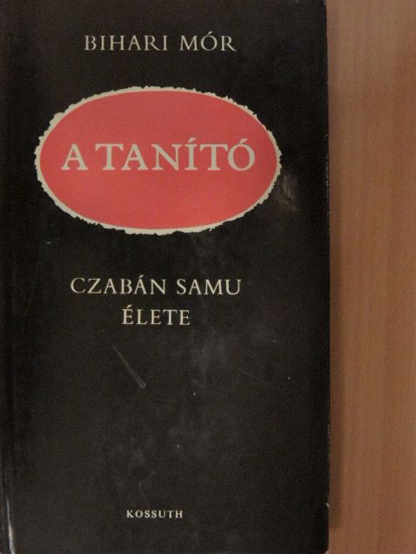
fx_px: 753
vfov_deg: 40.4
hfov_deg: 30.9
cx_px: 208
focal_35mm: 47
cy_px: 277
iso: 1600
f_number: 3.5
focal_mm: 8.3
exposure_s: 1/125
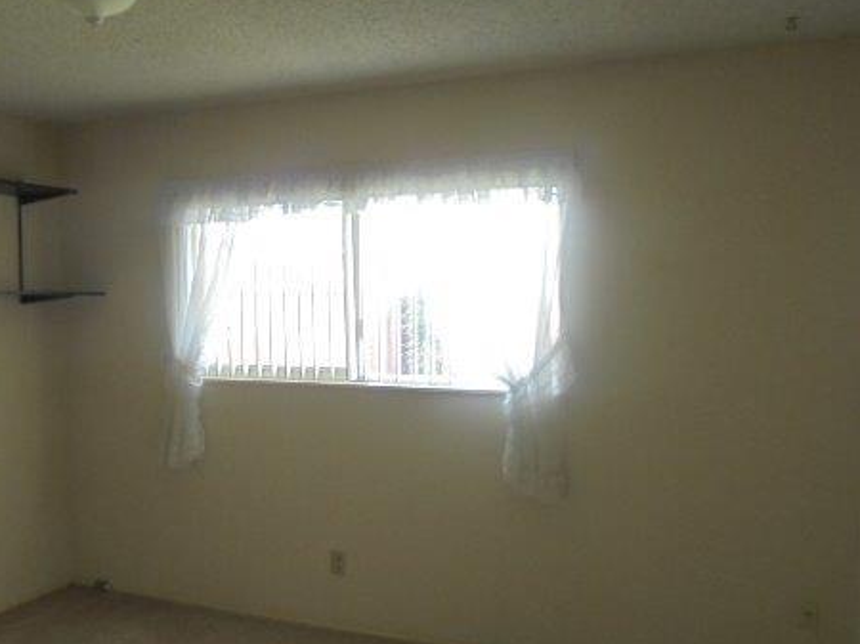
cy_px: 373
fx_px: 919
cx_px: 296
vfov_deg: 38.5
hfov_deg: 49.4
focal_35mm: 37
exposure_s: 1/30
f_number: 3.5
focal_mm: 4.6
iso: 100
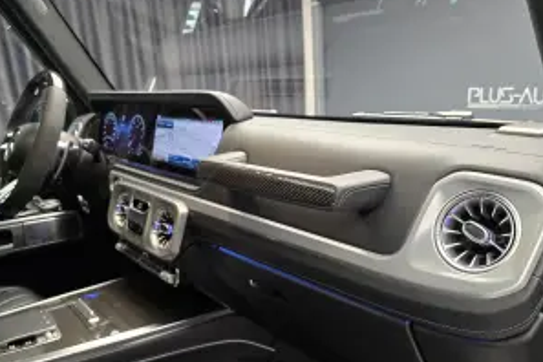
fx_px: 437
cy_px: 212
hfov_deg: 63.5
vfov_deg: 44.8
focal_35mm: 29
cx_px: 303
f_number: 1.7
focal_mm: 6.3
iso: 400
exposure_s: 1/100
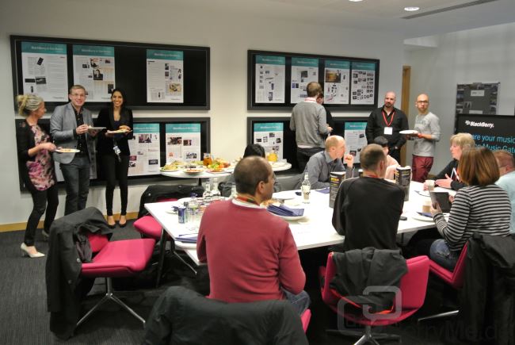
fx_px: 430
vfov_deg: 43.7
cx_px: 258
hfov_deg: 61.9
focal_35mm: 30
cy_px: 172
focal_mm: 11.4
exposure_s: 1/30
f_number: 3.5
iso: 800
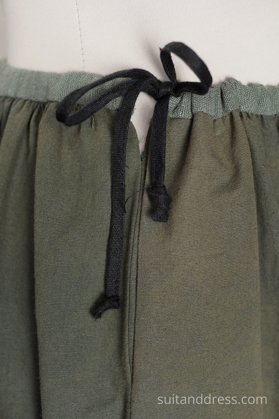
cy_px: 210
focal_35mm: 48
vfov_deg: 41.1
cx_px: 140
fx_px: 558
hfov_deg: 28.1
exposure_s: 1/80
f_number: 3.2
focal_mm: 32
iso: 400
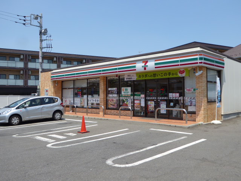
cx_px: 120
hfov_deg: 55.4
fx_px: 230
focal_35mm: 33
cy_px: 90
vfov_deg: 42.9
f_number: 3.6
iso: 80
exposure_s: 1/640
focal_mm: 5.8
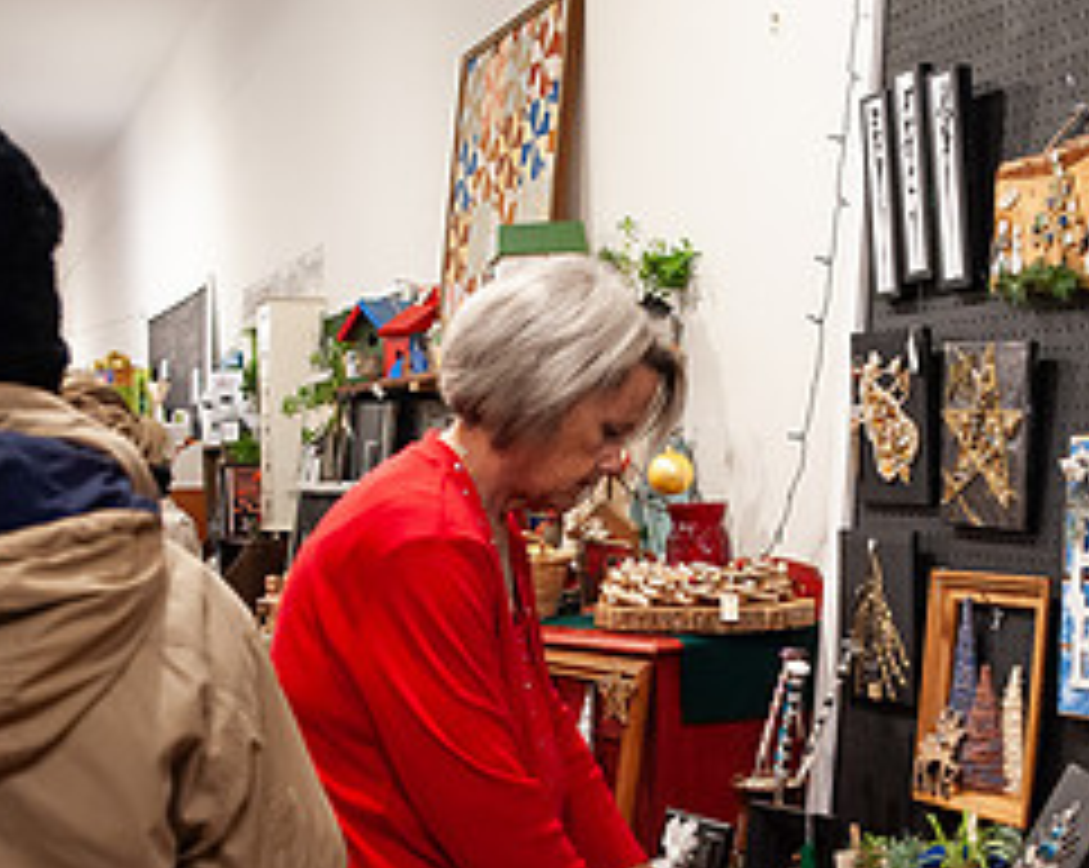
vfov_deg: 27.4
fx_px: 1738
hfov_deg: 34.3
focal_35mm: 54
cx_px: 774
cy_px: 715
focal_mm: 24
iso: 1600
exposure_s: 1/125
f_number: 3.2
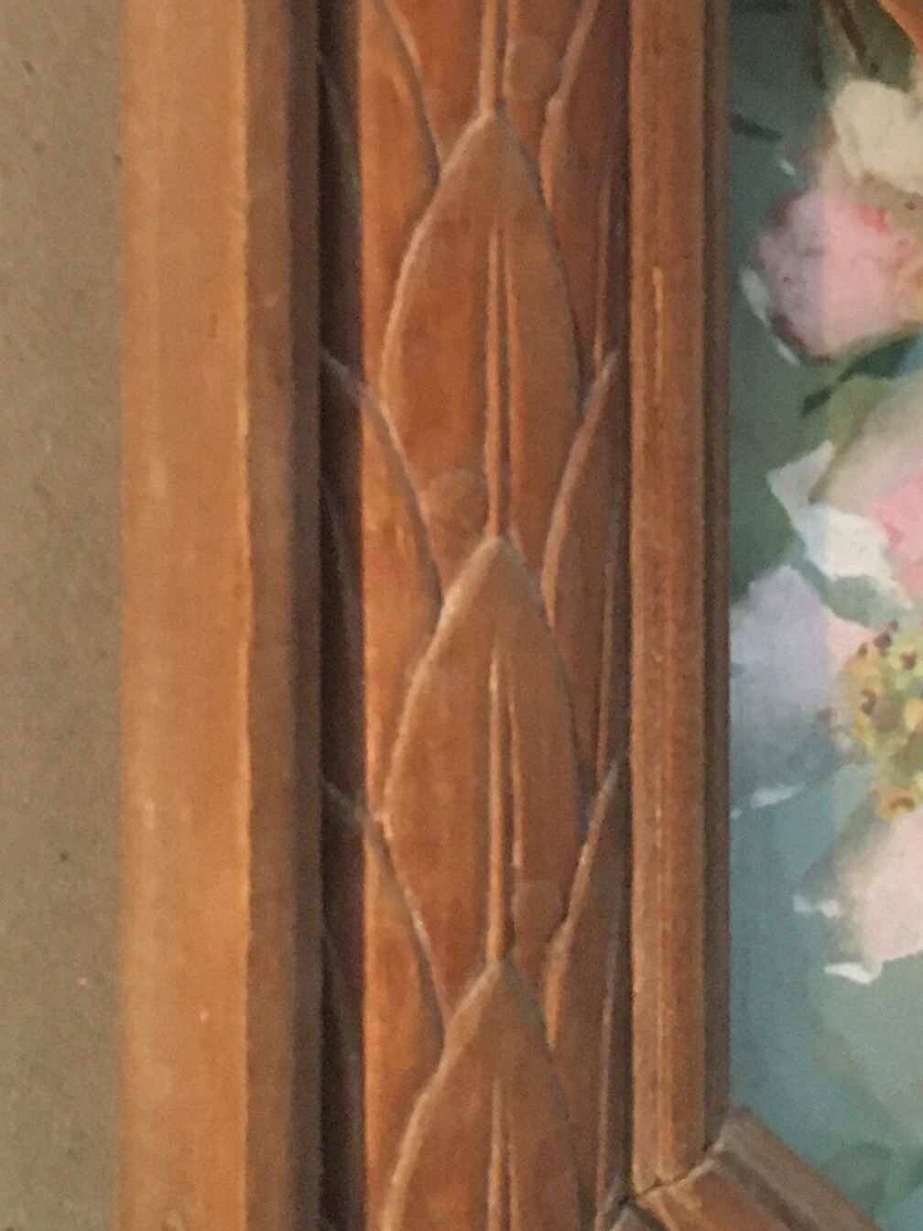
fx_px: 3093
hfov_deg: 16.7
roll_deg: +37.9
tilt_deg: -34.5
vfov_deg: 22.4
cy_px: 364
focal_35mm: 87
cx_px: 857
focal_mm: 4.15
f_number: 2.2
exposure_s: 1/17
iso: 250
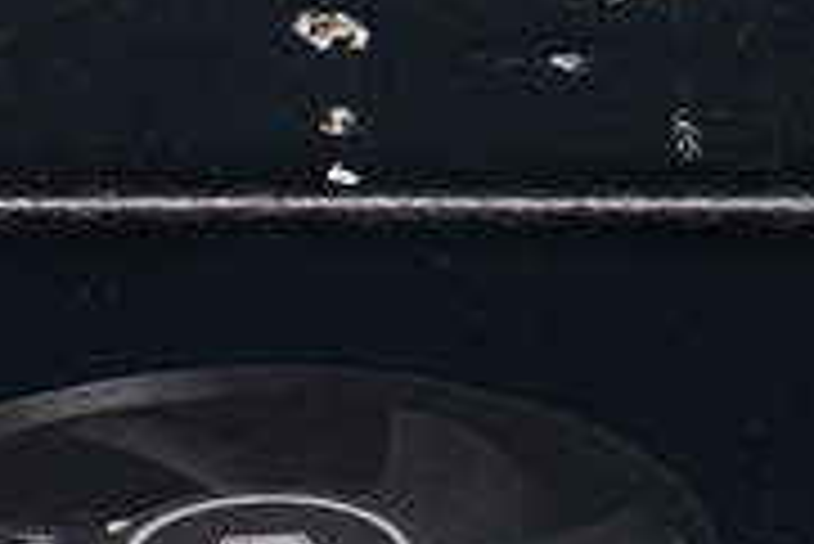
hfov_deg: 10.3
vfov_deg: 6.9
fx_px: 4503
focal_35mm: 199
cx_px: 270
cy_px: 214
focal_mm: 30
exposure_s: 1/160
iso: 200
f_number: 6.3
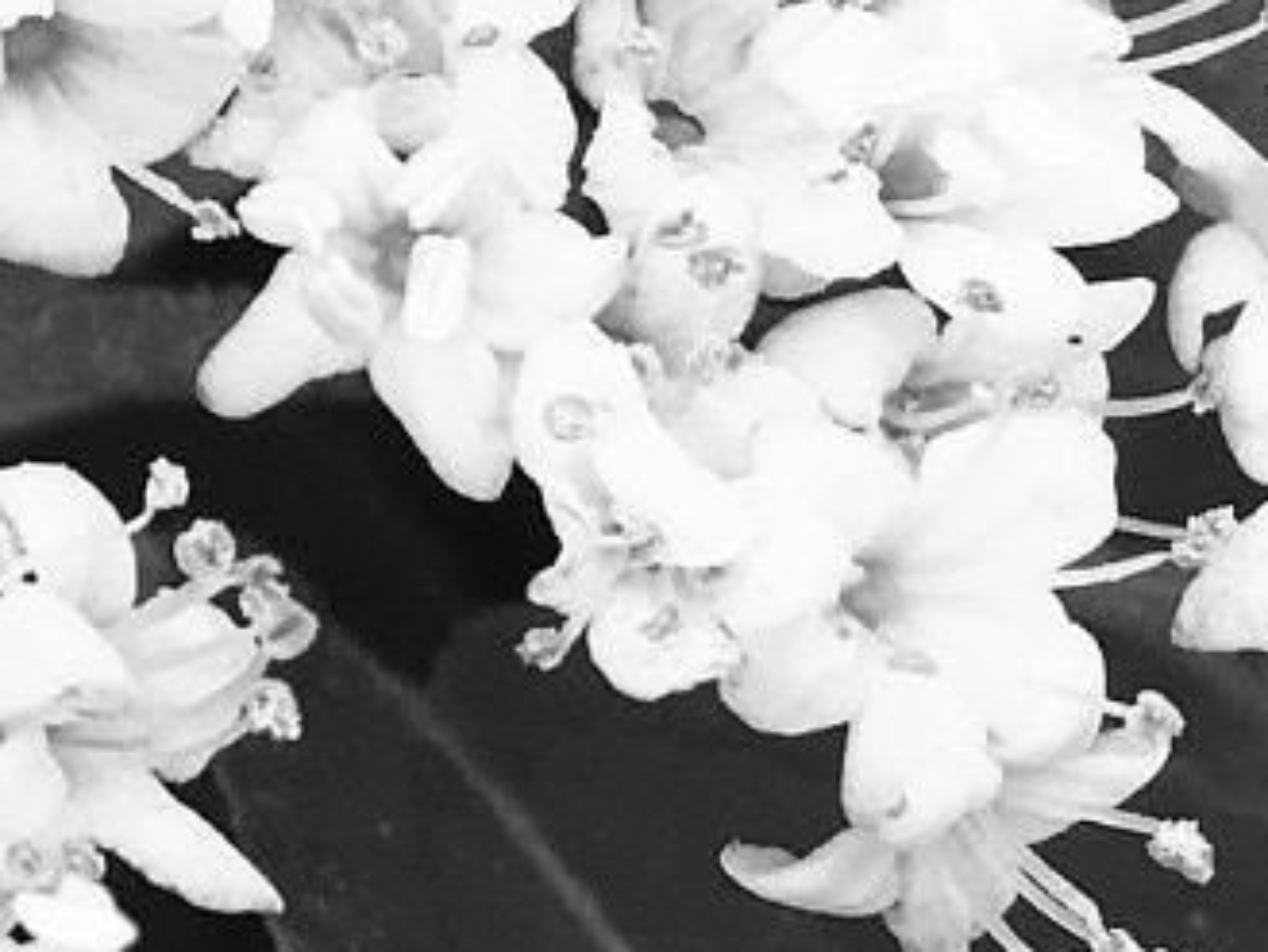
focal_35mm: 141
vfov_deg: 10.4
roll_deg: +8.6
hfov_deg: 13.0
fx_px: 5167
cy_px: -19
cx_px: -832
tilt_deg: -21.5
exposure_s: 1/519
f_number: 2.2
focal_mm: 4.15
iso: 25
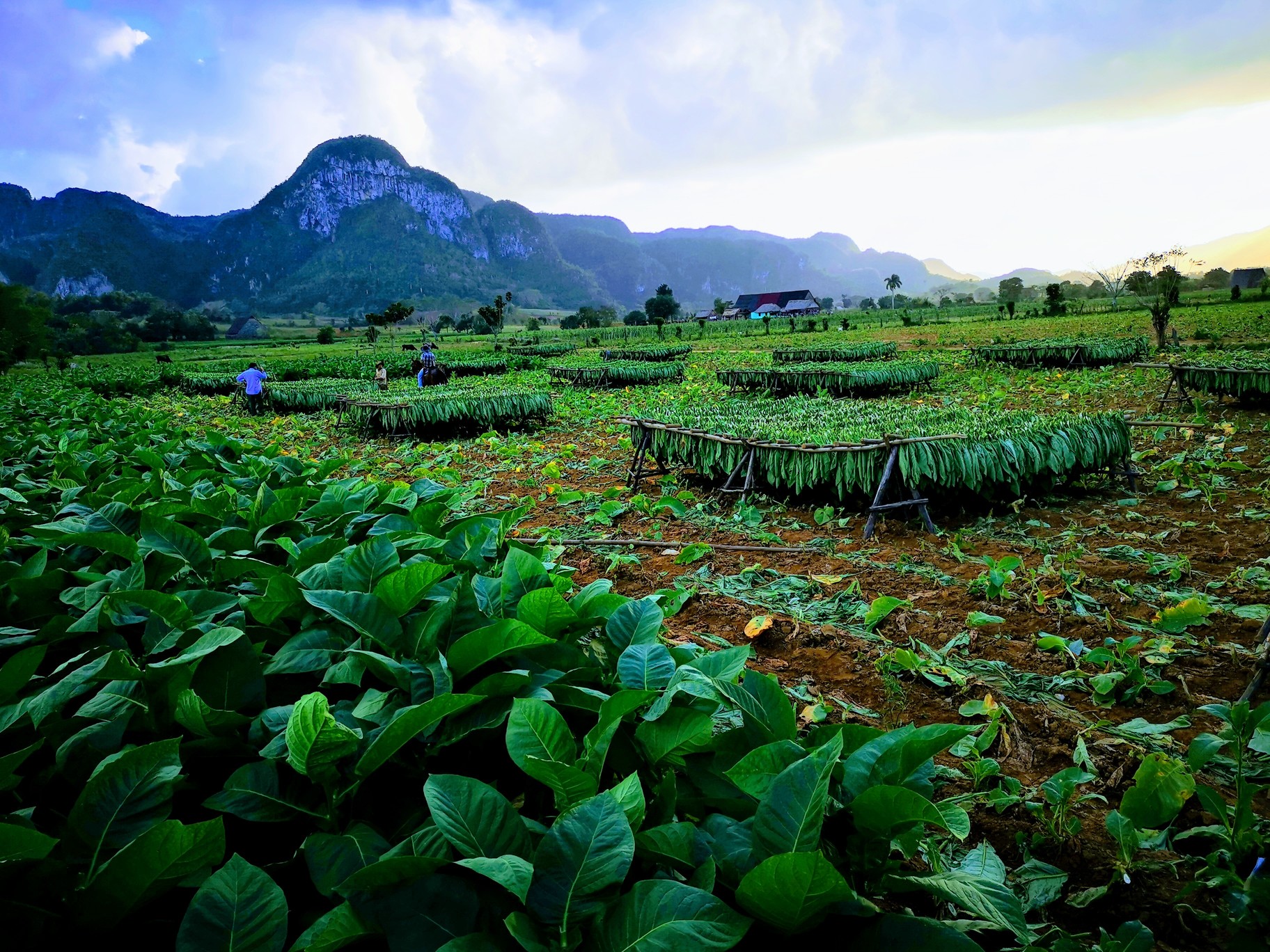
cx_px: 635
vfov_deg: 51.4
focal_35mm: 27
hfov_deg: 65.3
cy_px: 476
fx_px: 991
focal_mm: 3.95
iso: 50
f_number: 1.8
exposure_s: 1/240
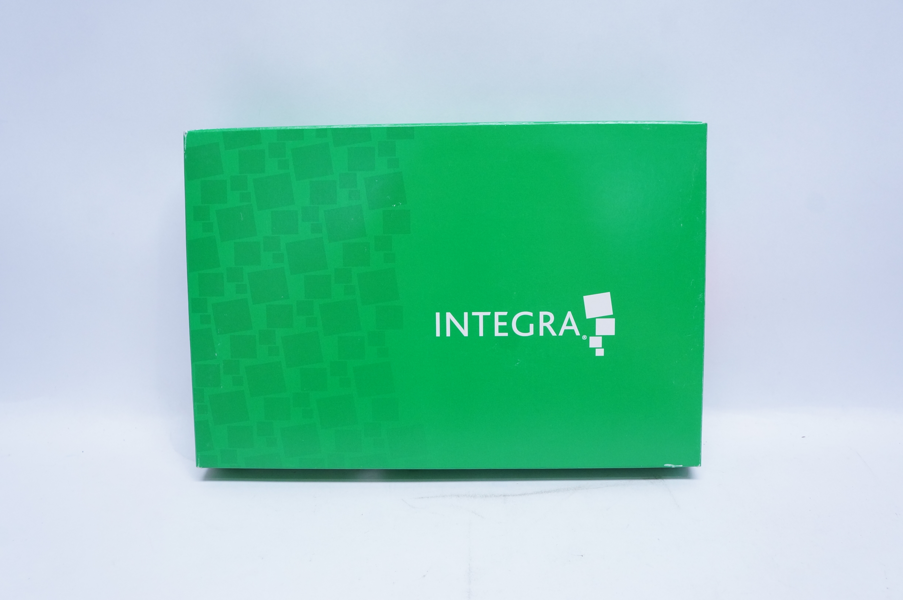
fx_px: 752
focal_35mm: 30
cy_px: 300
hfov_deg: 62.0
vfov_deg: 43.5
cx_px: 452
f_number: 7.1
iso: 800
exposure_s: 1/40
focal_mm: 20
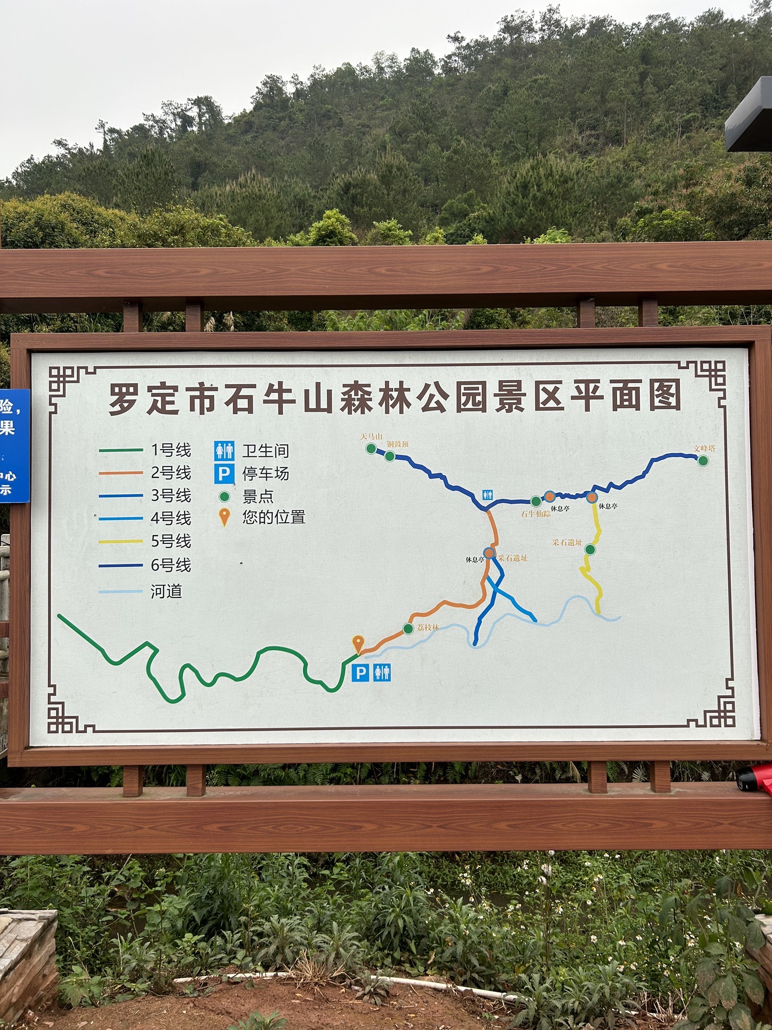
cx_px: 386
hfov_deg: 53.1
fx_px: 773
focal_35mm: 26
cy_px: 515
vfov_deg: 67.3
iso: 50
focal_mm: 5.7
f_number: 1.5
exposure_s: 1/1972
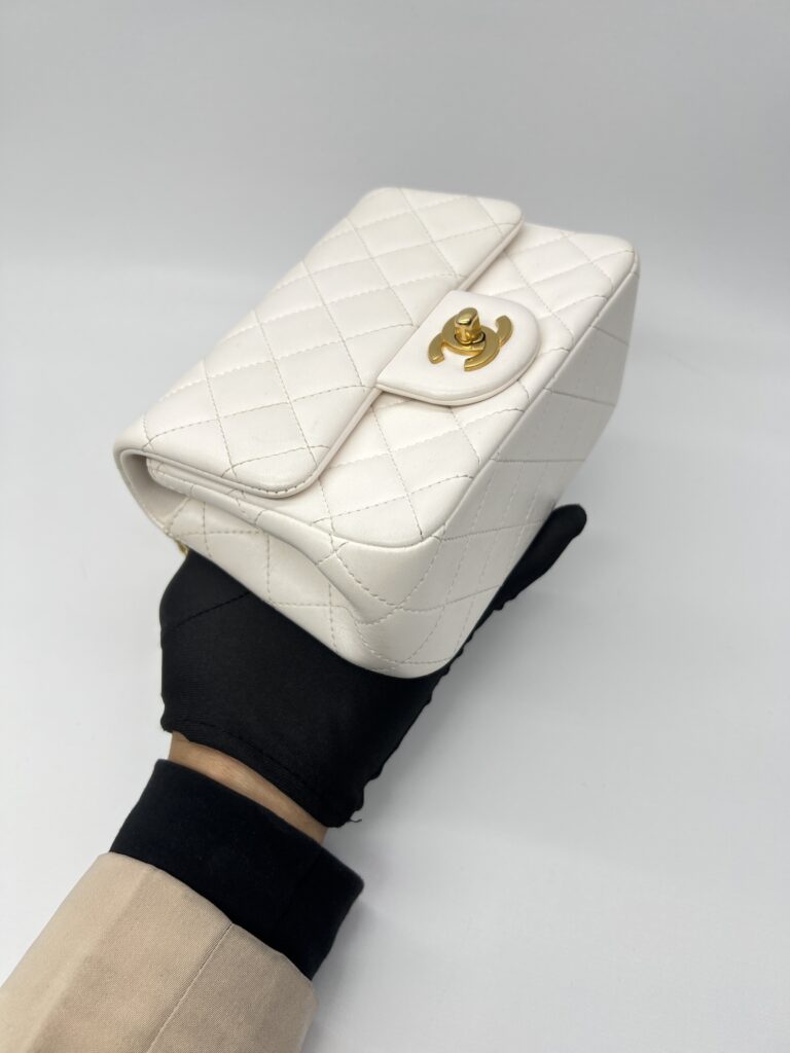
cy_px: 526
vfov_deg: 67.3
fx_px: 791
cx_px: 395
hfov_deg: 53.1
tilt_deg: -50.3
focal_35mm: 26
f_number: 1.5
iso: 40
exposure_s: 1/153
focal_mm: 5.7
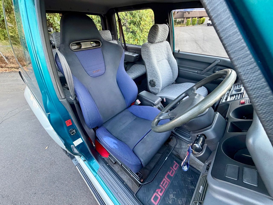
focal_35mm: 14
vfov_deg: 85.7
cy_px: 102
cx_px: 136
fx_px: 110
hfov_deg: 102.1
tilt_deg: -35.6
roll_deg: +2.7
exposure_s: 1/76
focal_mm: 2.22
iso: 320
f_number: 2.2
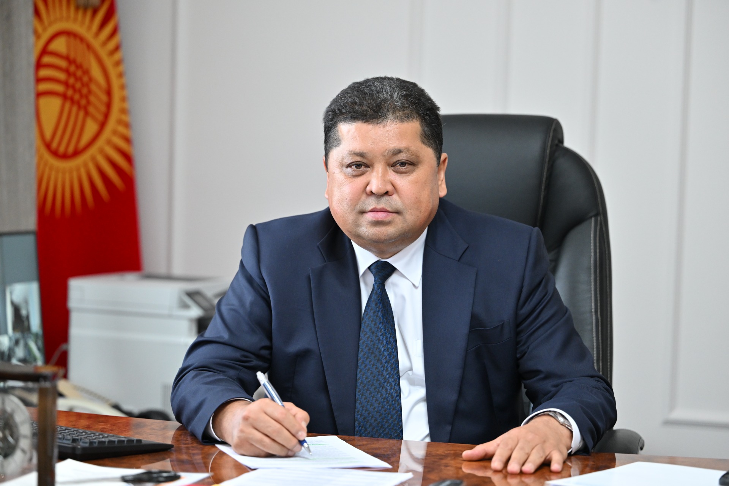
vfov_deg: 14.3
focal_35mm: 96
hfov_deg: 21.2
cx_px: 364
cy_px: 243
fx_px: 1944
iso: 2000
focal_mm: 96
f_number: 2.8
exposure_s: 1/200
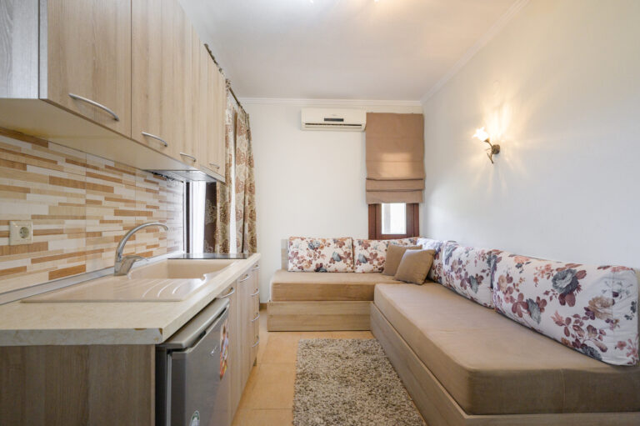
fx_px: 302
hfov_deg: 93.3
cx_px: 320
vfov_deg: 70.4
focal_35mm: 17
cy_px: 213
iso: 1600
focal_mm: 17
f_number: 5
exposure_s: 1/125
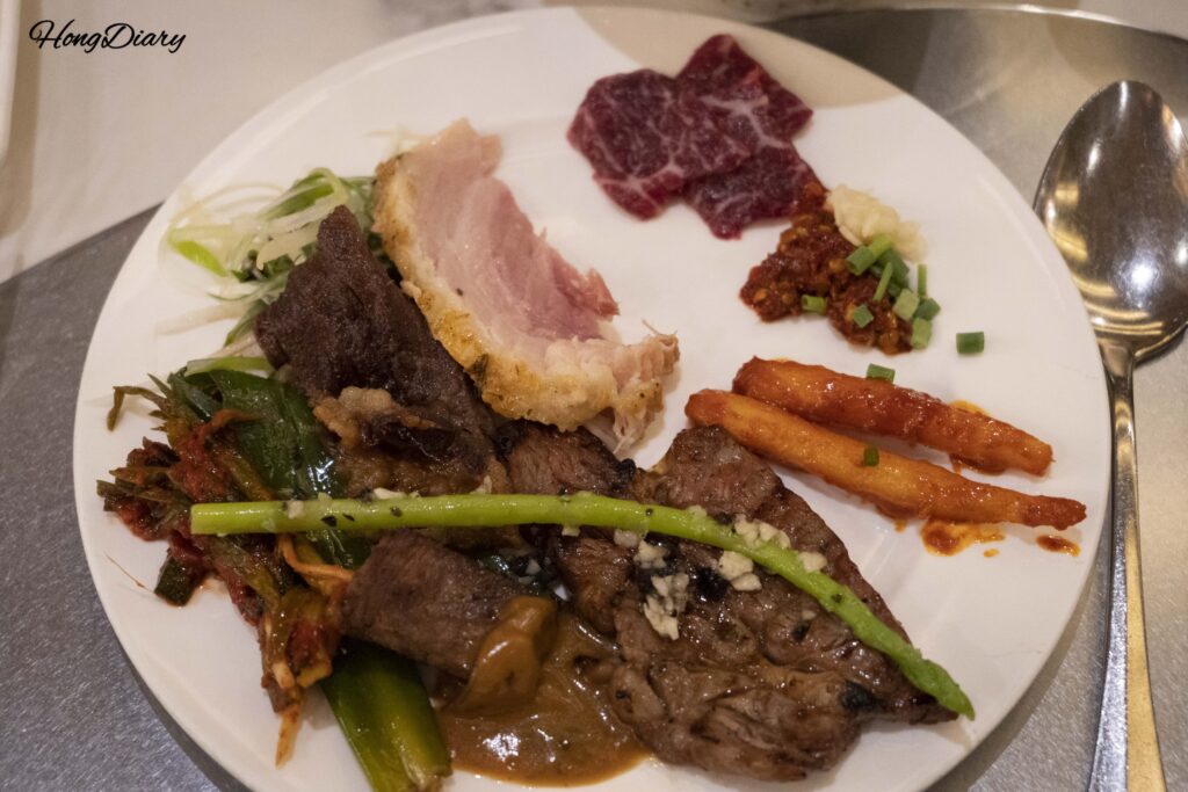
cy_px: 396
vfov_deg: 22.6
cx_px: 594
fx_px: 1980
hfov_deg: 33.4
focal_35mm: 60
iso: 12800
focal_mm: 60
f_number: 5.6
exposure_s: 1/160
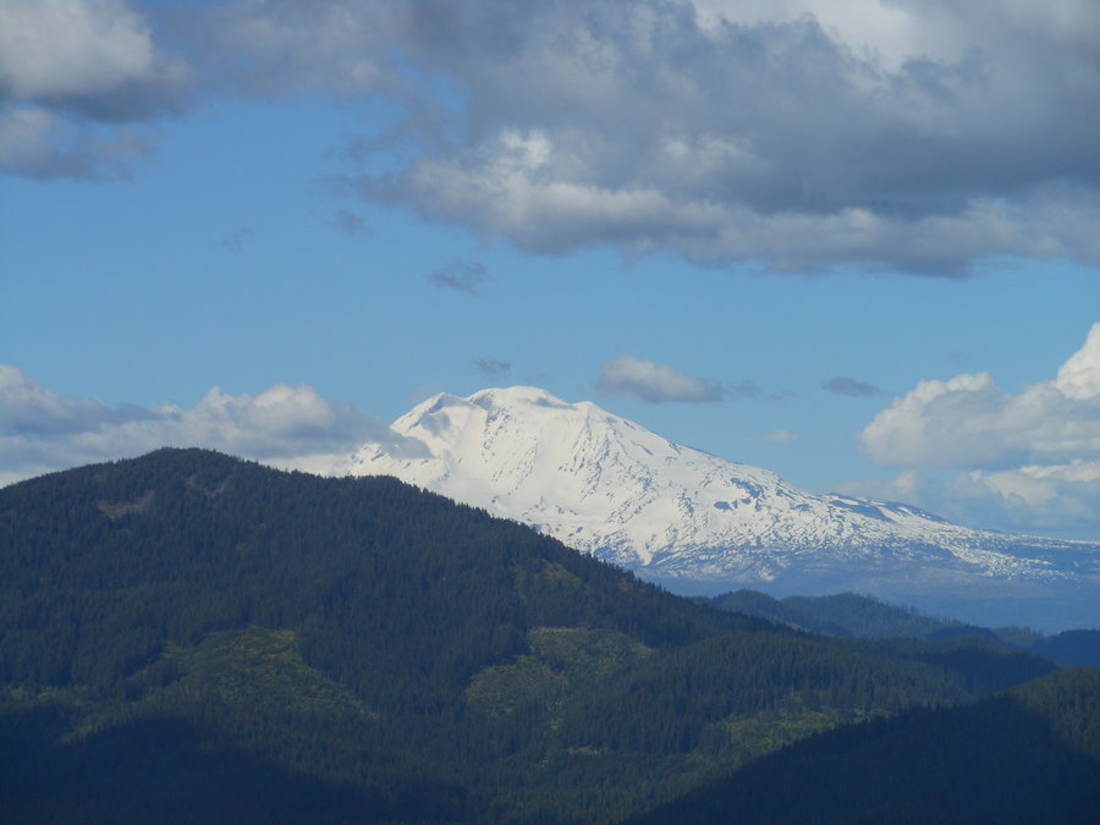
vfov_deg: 10.2
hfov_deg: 13.5
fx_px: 4639
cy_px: 412
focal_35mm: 146
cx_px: 550
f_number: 5.2
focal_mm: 26.1
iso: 80
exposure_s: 1/1000
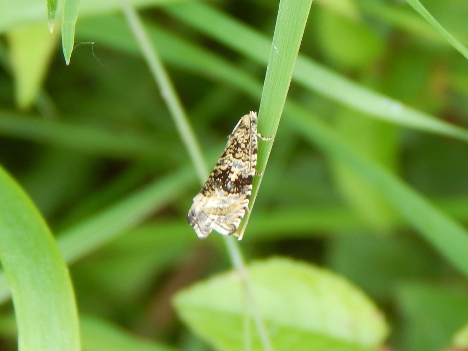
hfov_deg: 9.6
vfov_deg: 7.2
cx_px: 234
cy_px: 176
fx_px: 2799
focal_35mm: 207
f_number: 5.4
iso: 125
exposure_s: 1/50
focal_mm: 37.1
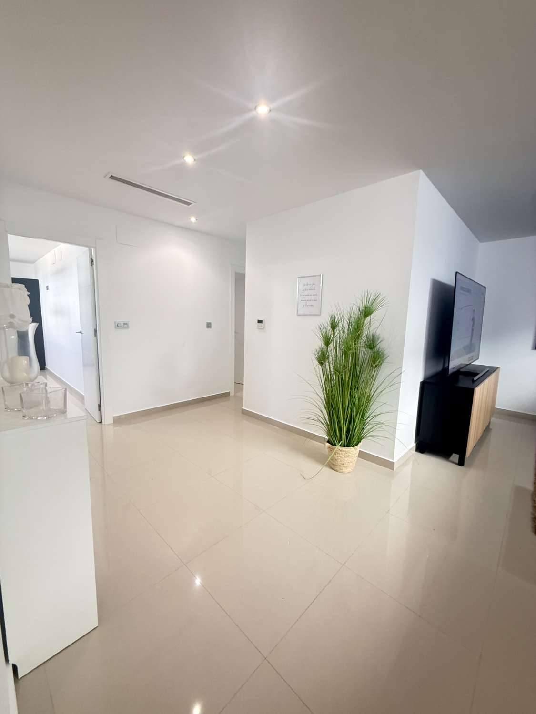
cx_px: 268
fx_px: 289
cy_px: 357
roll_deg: -2.0
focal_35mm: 14
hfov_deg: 85.7
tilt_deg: -7.5
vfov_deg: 102.1
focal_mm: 2.22
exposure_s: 1/50
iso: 320
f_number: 2.2
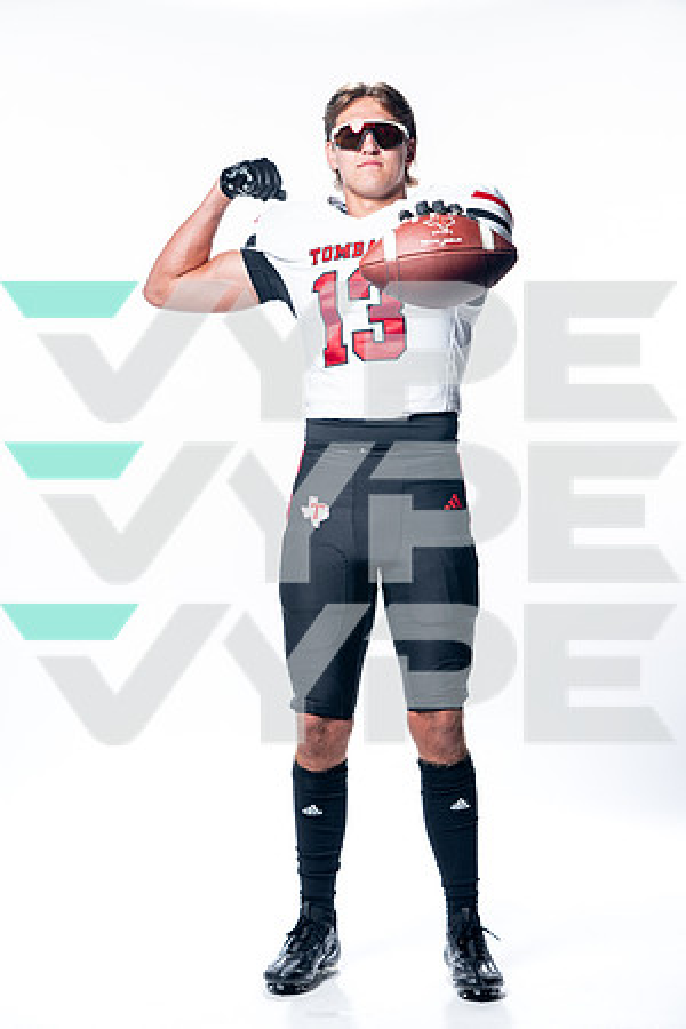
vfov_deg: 23.1
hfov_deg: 15.5
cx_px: 343
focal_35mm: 88
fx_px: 2515
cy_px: 514
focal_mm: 88
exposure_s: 1/250
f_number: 5.6
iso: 100
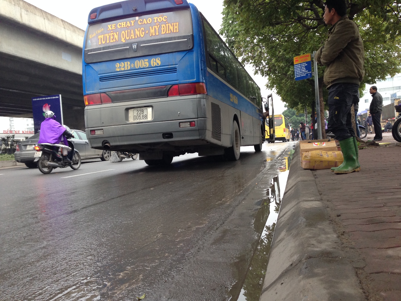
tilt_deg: -0.5
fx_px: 382
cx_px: 200
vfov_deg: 42.9
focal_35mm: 33
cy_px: 150
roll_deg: +2.9
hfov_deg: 55.4
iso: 100
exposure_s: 1/120
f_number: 2.4
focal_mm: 4.12
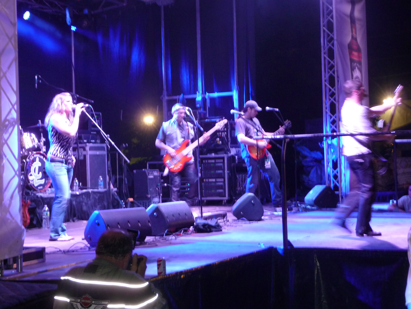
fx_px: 795
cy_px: 154
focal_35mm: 67
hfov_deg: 29.0
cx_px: 206
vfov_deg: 21.9
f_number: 4.5
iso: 250
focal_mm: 11.3
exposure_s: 1/8
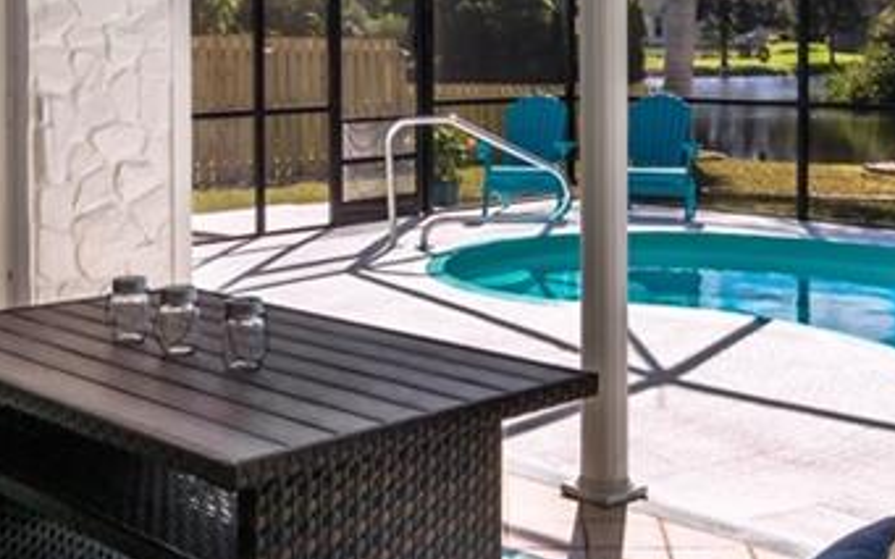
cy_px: 25
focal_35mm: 51
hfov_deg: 39.9
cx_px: 501
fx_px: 1232
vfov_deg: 24.6
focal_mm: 11
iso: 100
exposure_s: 1/200
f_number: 11
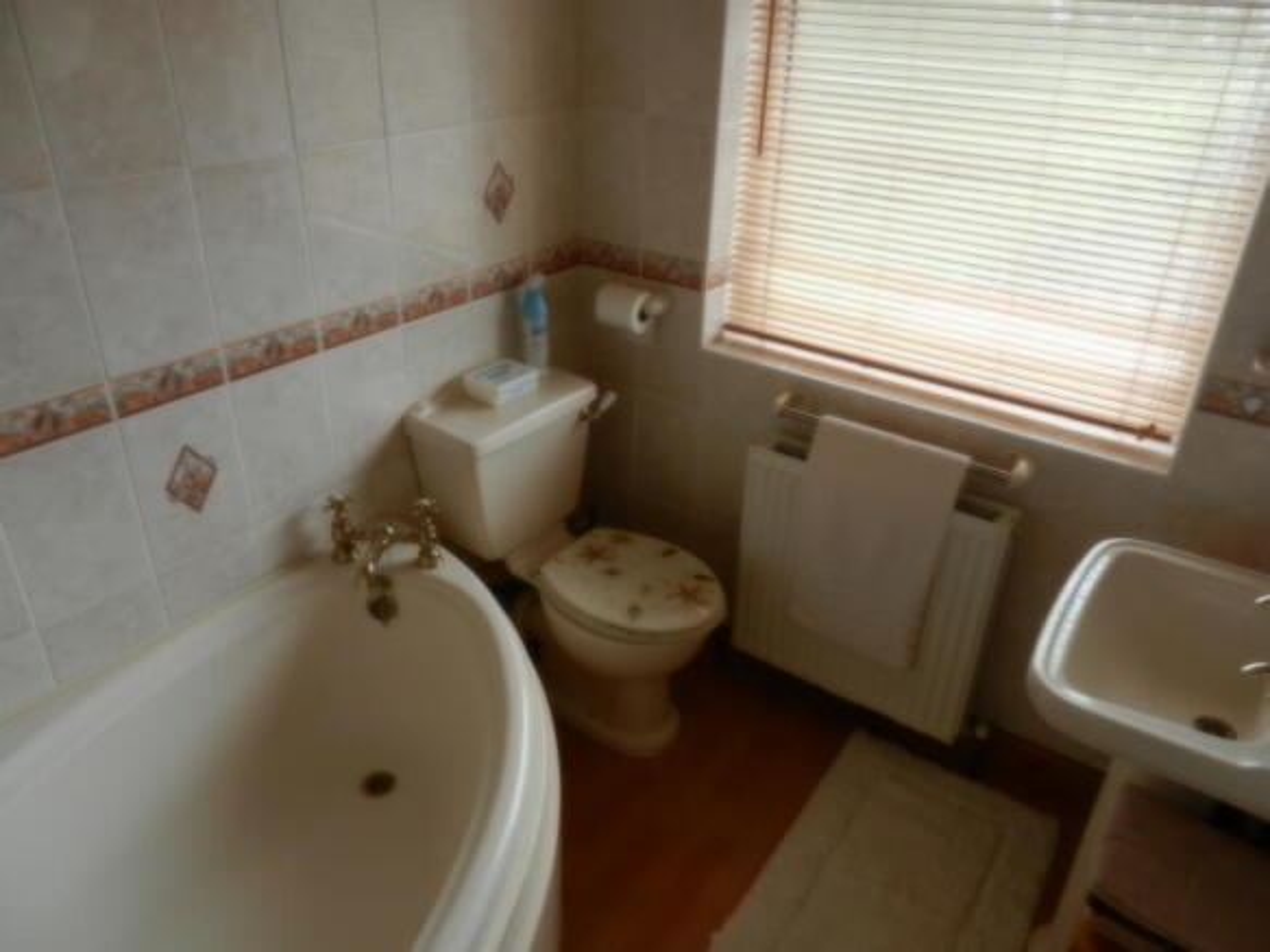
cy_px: 476
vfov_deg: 54.9
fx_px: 917
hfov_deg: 69.4
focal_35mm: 25
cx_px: 635
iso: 160
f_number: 3.5
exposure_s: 1/40
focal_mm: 4.5
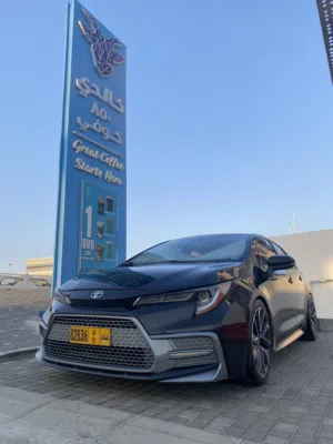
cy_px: 222
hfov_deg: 53.1
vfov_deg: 67.3
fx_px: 333
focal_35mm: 26
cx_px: 166
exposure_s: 1/858
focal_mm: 4.25
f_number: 1.8
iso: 32
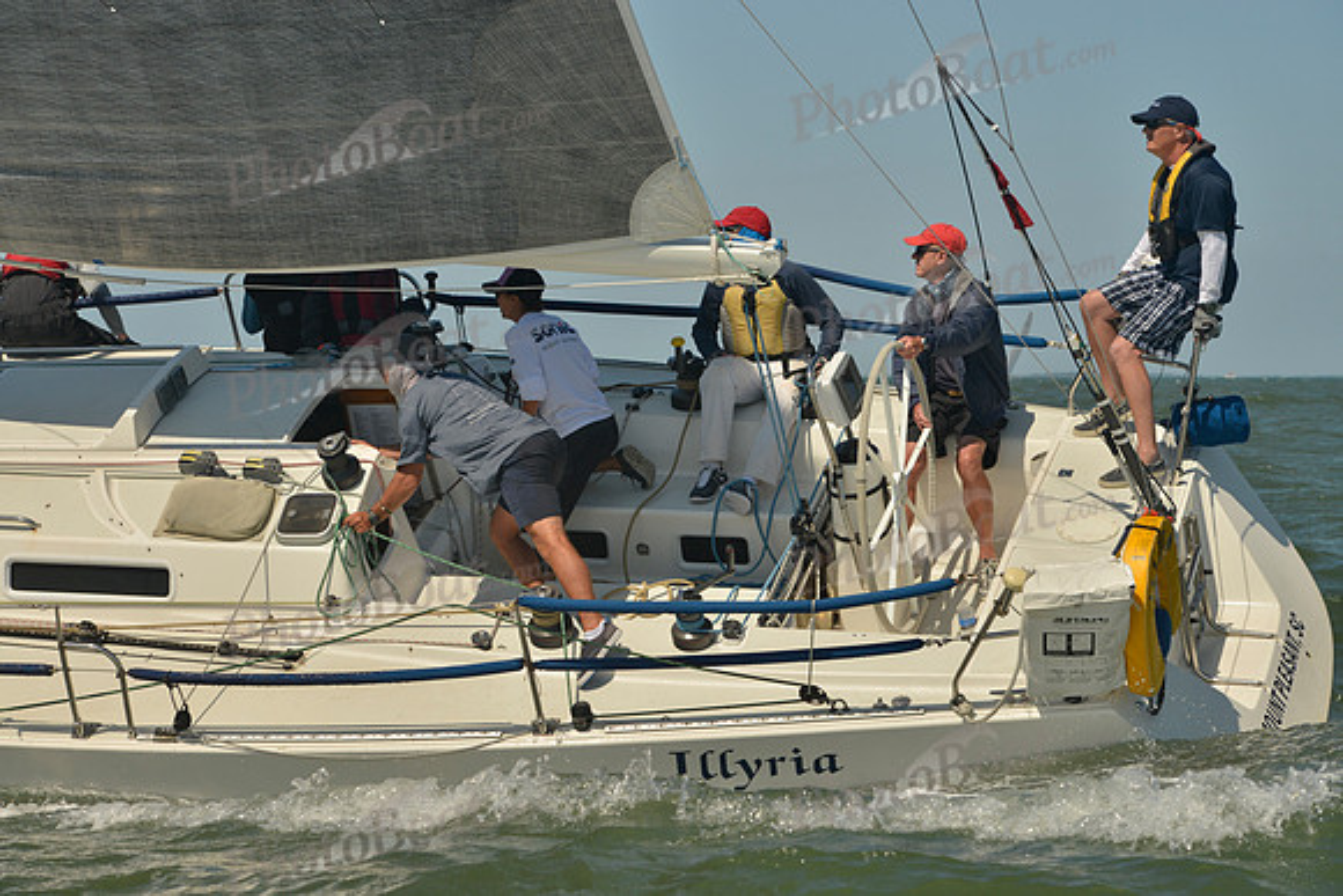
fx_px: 3433
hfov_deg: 22.1
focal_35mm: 92
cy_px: 448
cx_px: 672
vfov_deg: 14.9
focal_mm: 92
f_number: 9
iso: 280
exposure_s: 1/1000
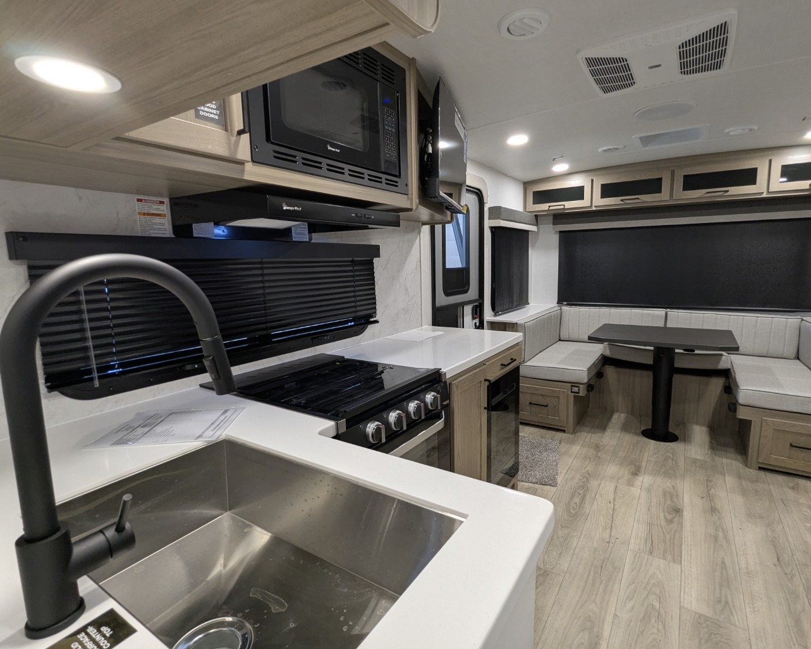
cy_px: 318
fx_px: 408
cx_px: 430
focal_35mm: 17
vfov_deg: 77.0
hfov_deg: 89.5
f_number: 2.2
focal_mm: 2.35
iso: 80
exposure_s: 1/25.8
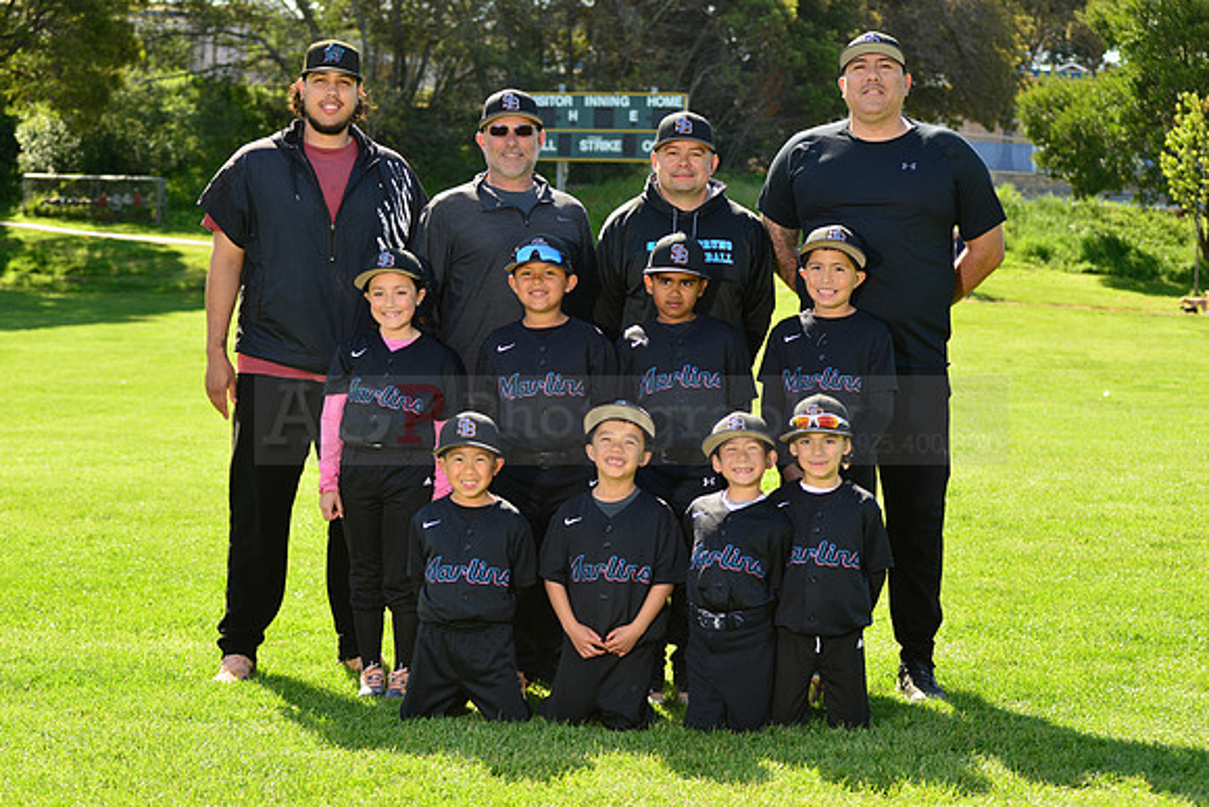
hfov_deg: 25.4
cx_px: 604
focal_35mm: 80
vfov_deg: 17.1
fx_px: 2687
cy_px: 404
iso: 200
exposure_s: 1/250
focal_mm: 80
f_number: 8
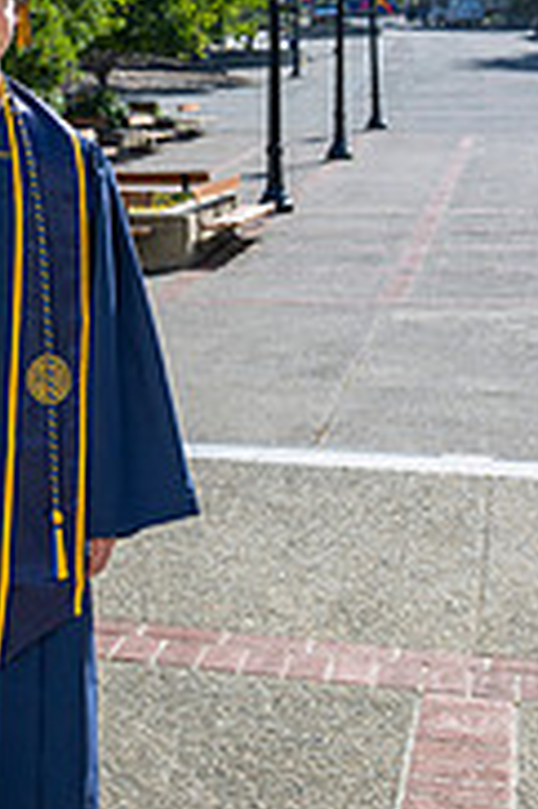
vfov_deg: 25.5
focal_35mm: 78
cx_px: -93
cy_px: 142
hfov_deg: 16.8
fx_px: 1752
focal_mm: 31.5
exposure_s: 1/1600
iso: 400
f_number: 5
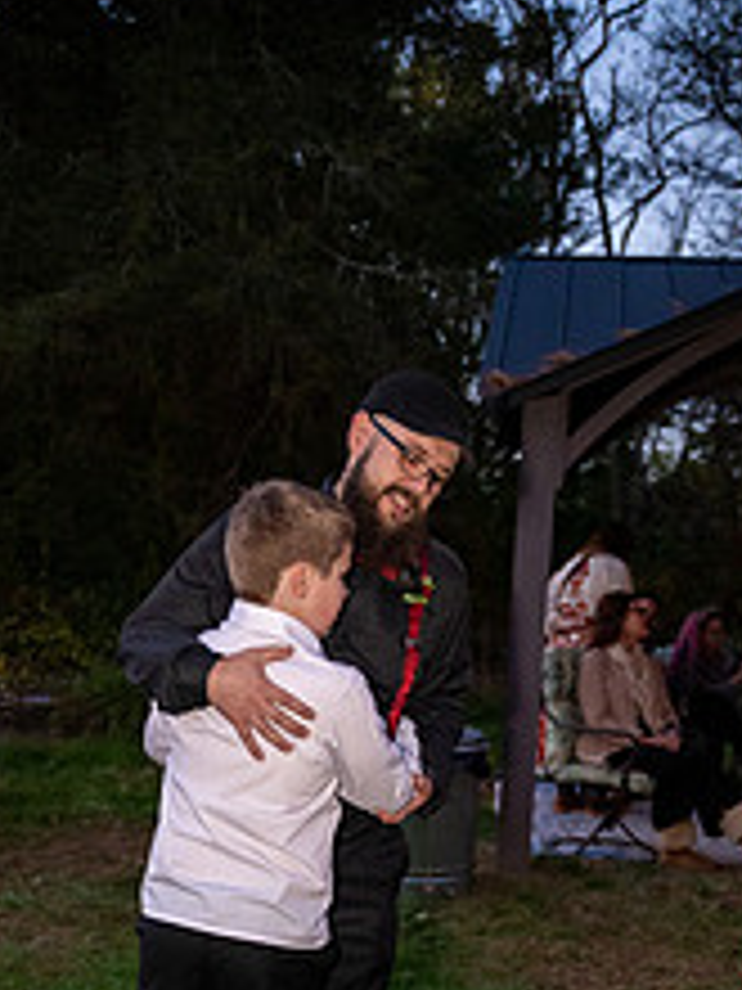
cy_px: 940
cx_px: 290
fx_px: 1572
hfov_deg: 26.5
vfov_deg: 32.7
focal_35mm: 55
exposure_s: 1/60
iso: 8000
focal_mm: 28
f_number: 2.8
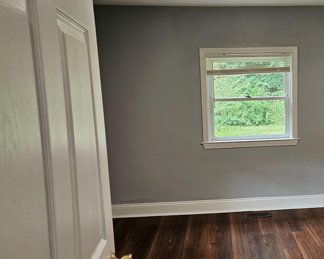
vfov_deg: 41.2
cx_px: 250
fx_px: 345
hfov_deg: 48.0
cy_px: 131
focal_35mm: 36
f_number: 1.8
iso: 250
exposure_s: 1/120
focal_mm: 5.4
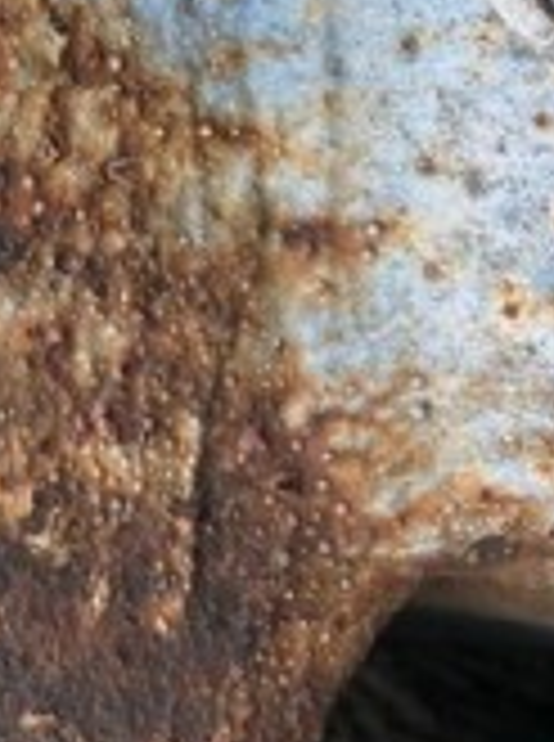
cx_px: -205
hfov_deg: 17.2
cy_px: -229
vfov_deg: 22.2
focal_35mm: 79
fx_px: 1692
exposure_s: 1/121
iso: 32
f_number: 1.8
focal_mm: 4.25
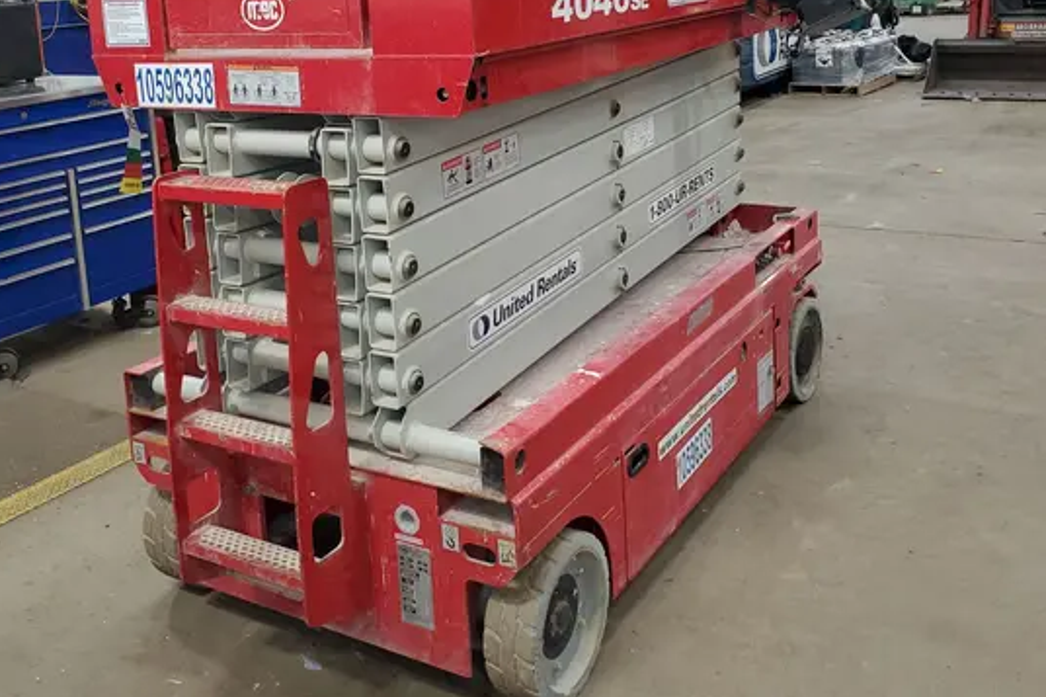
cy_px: 104
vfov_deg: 34.4
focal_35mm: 37
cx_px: 521
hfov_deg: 51.9
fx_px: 1075
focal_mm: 4.3
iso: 125
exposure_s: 1/24
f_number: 2.4
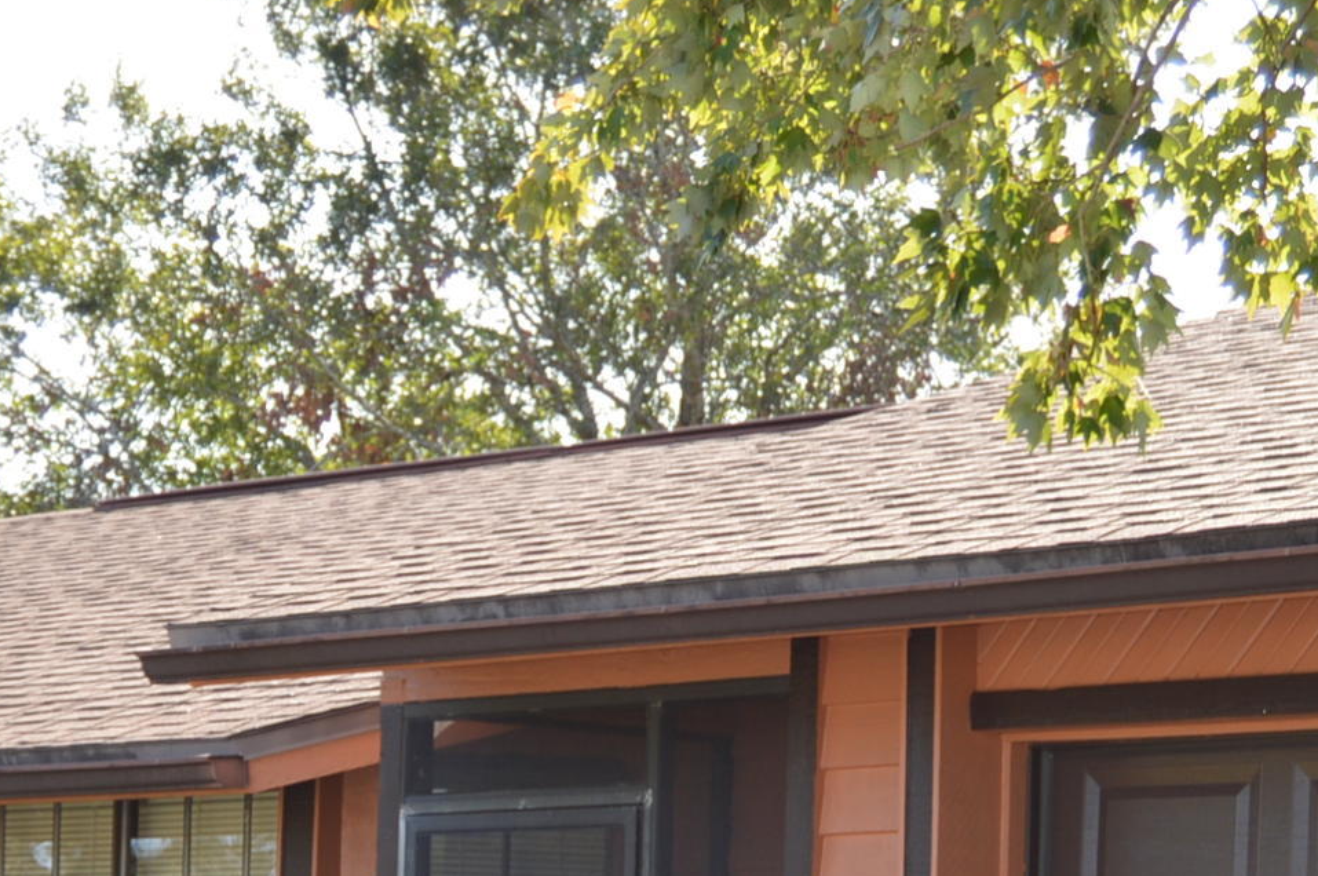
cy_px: 1066
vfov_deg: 9.6
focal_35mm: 141
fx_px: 5157
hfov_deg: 14.6
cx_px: 751
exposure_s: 1/200
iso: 100
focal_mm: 30
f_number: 4.5
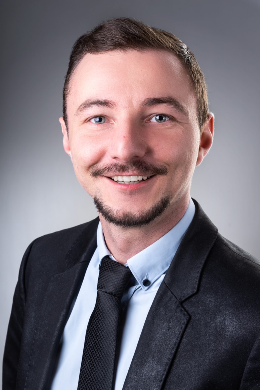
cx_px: 130
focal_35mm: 78
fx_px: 844
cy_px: 195
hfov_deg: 17.5
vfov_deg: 26.0
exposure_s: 1/160
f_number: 11
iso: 100
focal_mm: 78
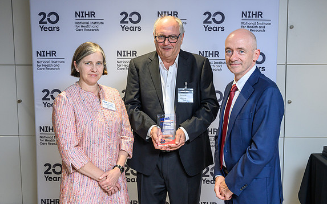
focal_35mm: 44
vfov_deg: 29.2
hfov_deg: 45.2
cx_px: 182
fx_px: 392
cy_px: 91
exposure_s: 1/200
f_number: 4.5
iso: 1250
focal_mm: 38
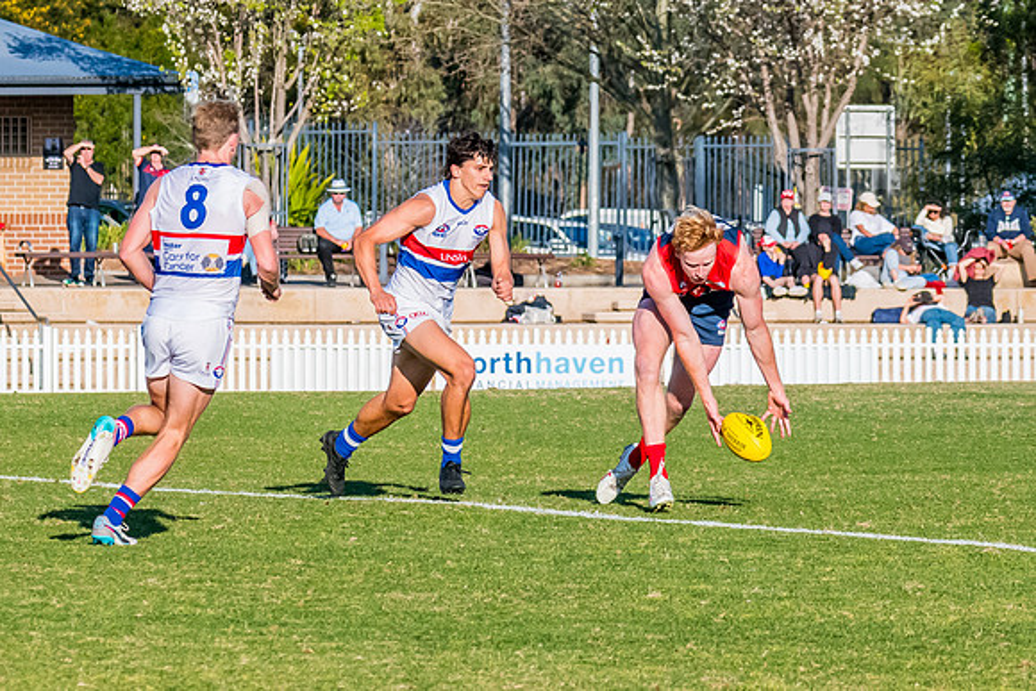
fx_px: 11533
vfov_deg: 3.4
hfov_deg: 5.1
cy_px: 256
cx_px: 729
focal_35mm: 401
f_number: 11
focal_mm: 170
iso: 800
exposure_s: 1/1600
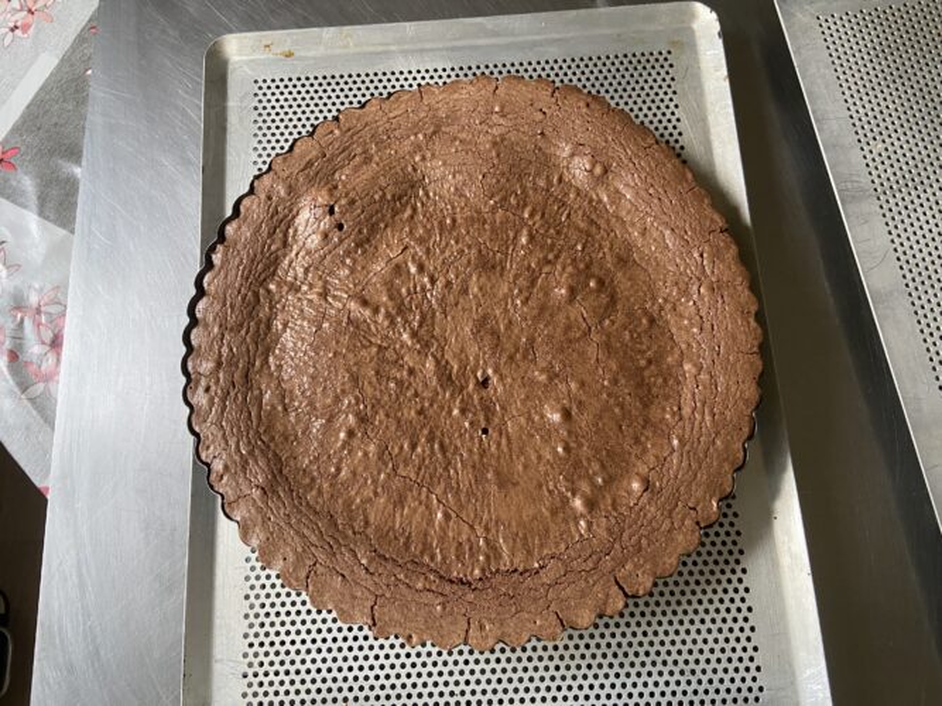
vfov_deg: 53.0
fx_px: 707
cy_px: 353
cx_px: 471
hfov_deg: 67.3
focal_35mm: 26
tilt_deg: -76.3
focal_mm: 4.25
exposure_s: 1/60
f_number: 1.8
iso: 250
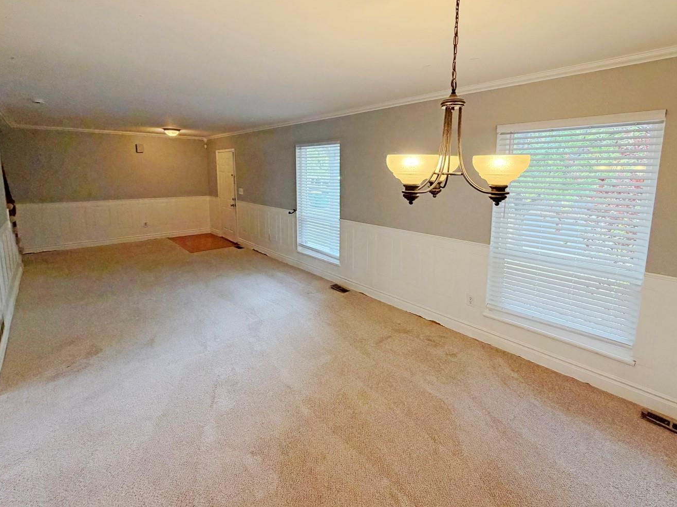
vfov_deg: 74.3
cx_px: 342
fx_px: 332
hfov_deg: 91.0
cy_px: 216
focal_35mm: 17
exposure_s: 1/120
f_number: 2.2
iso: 320
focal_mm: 2.22
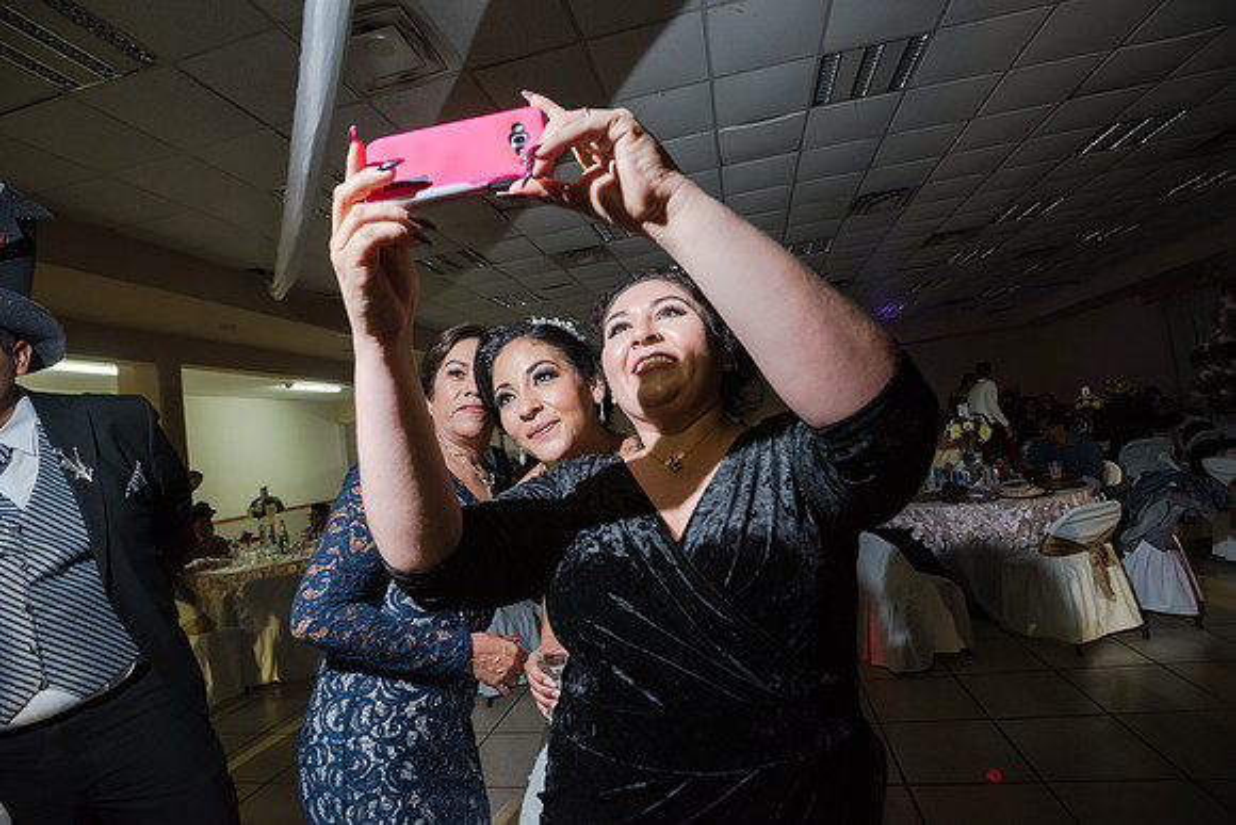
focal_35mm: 17
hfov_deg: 93.3
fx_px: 584
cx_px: 618
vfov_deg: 70.5
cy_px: 412
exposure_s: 1/100
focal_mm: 17
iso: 1600
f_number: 3.5
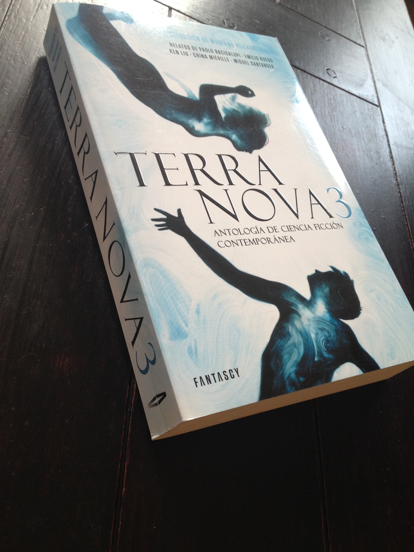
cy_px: 276
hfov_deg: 40.7
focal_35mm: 35
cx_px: 207
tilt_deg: -49.5
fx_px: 558
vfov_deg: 52.6
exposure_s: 1/20
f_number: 2.4
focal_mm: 4.28
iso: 100
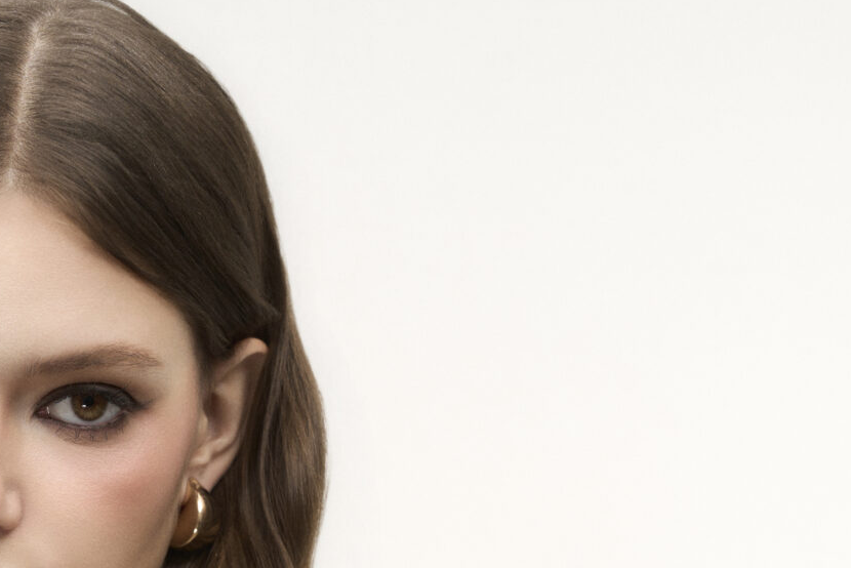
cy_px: 1183
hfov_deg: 13.8
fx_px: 3500
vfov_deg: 8.7
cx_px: 187
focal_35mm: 148
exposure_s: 1/200
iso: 125
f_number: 6.3
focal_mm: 48
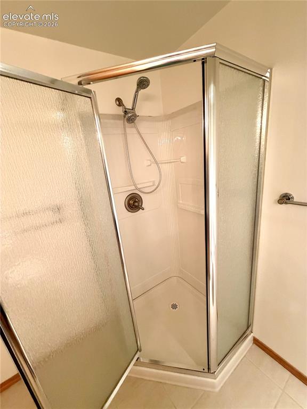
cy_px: 204
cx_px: 154
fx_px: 166
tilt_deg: -15.8
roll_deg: +6.5
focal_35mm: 14
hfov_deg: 85.7
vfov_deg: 102.1
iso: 400
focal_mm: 2.22
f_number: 2.2
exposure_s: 1/60
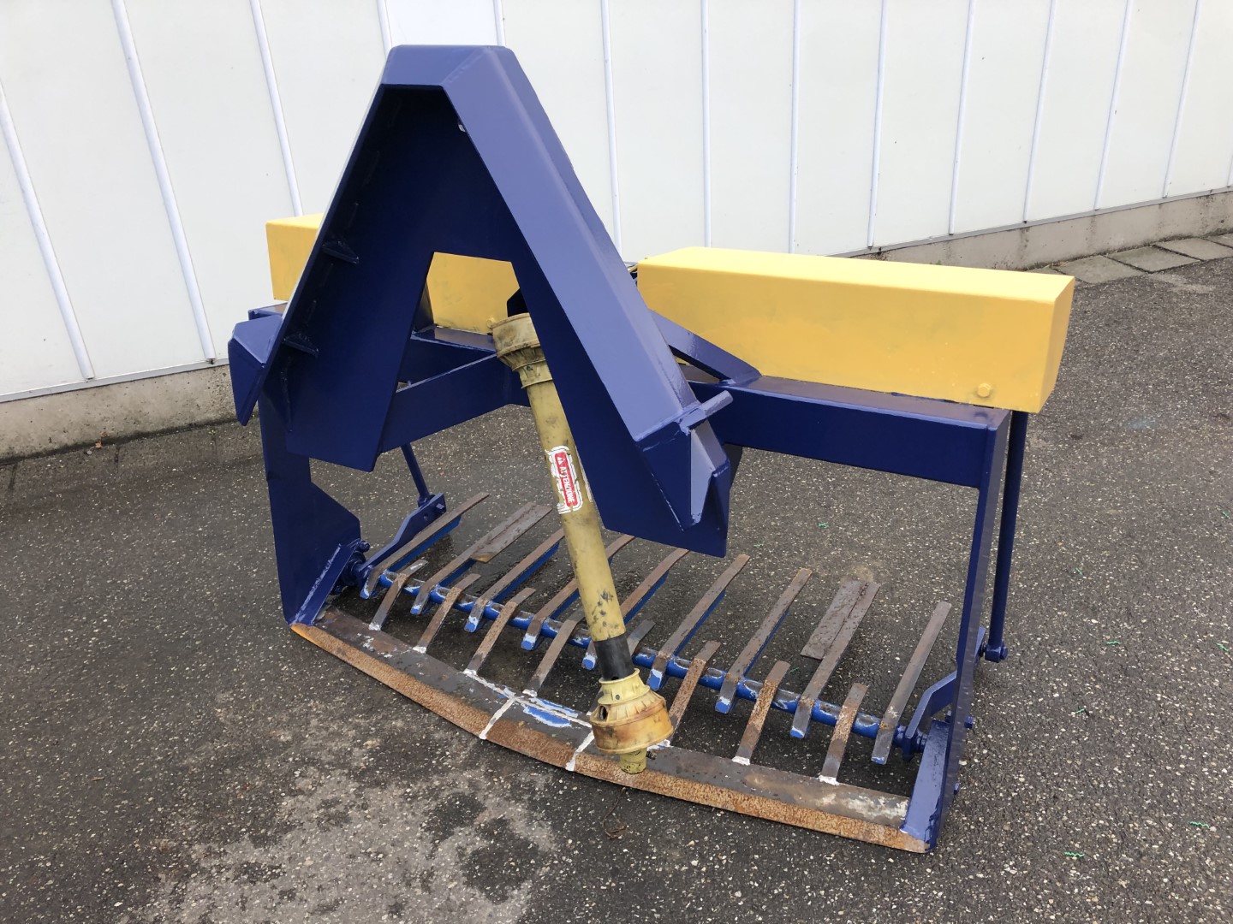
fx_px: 997
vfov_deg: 49.7
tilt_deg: -25.4
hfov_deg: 63.4
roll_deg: +4.1
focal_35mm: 28
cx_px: 616
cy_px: 462
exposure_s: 1/40
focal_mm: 4
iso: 25
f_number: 1.8
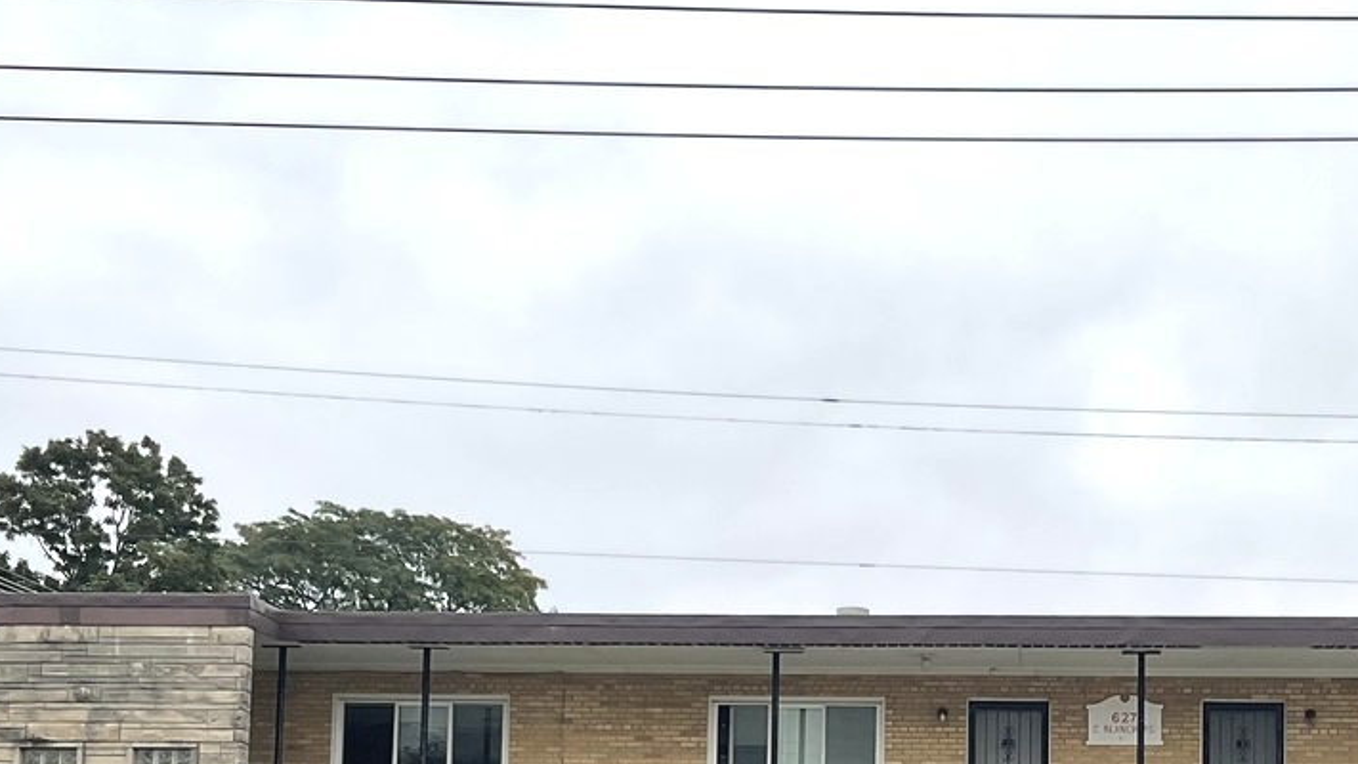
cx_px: 982
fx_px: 2305
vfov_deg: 18.2
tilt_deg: +6.3
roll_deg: +0.1
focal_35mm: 64
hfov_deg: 32.3
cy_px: 823
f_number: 1.8
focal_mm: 3
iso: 16
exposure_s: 1/397
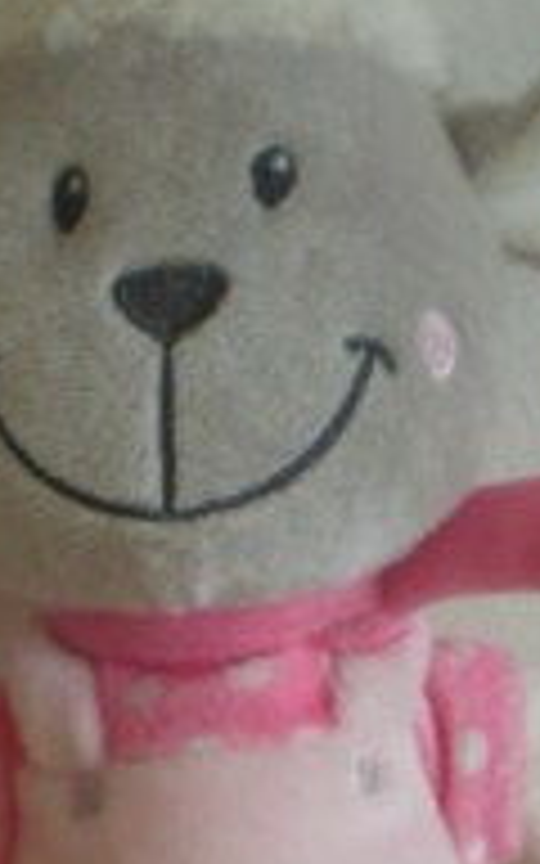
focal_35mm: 109
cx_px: 252
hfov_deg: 12.0
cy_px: 932
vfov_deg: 18.4
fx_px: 2567
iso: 200
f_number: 3.1
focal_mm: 6.3
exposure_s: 1/21.4
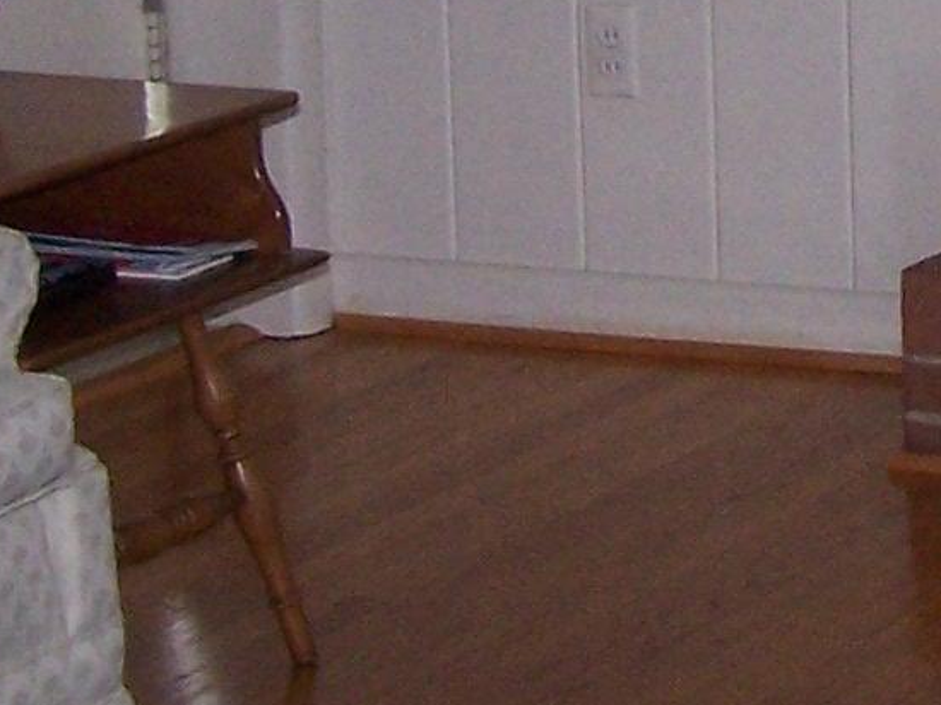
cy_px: -149
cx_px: 1258
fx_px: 4837
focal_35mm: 178
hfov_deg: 10.8
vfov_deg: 8.2
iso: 140
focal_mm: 6.3
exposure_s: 1/60
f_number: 2.8
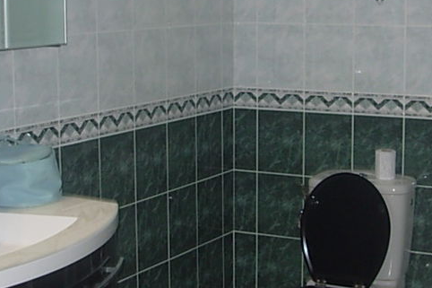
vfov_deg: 16.6
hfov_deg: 24.8
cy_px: 122
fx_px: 984
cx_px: 227
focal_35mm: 82
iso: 50
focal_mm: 6.3
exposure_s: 1/32
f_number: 2.9
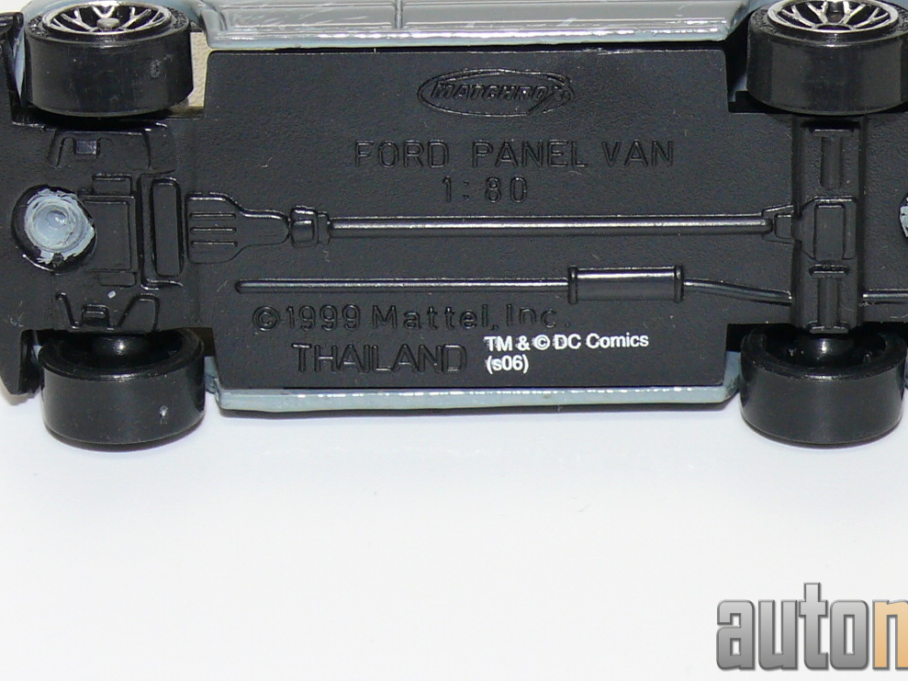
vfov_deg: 9.4
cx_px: 505
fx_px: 4117
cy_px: 153
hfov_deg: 12.6
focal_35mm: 157
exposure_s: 1/30
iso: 100
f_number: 4
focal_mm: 13.1
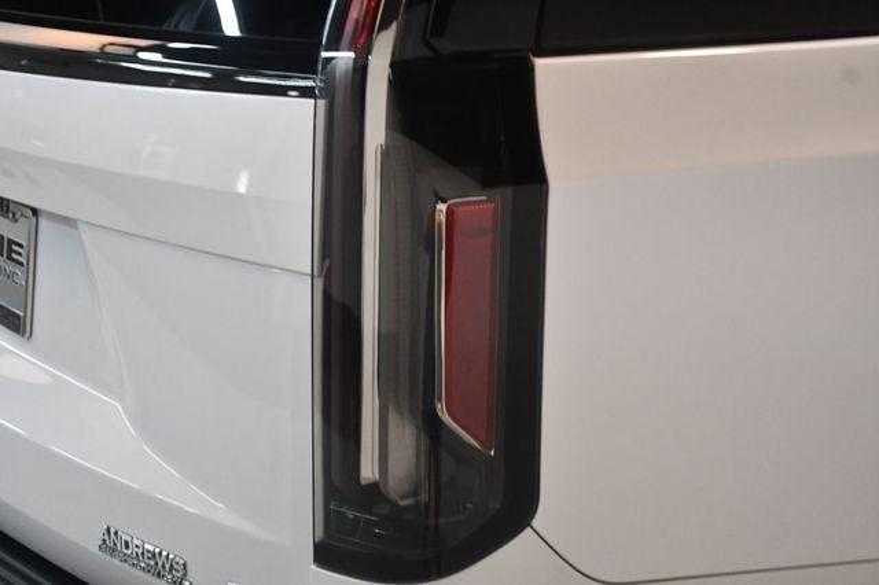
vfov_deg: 21.5
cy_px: 292
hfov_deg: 31.9
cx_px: 440
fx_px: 1537
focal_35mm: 63
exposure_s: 1/125
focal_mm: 42
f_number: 4.5
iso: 2800
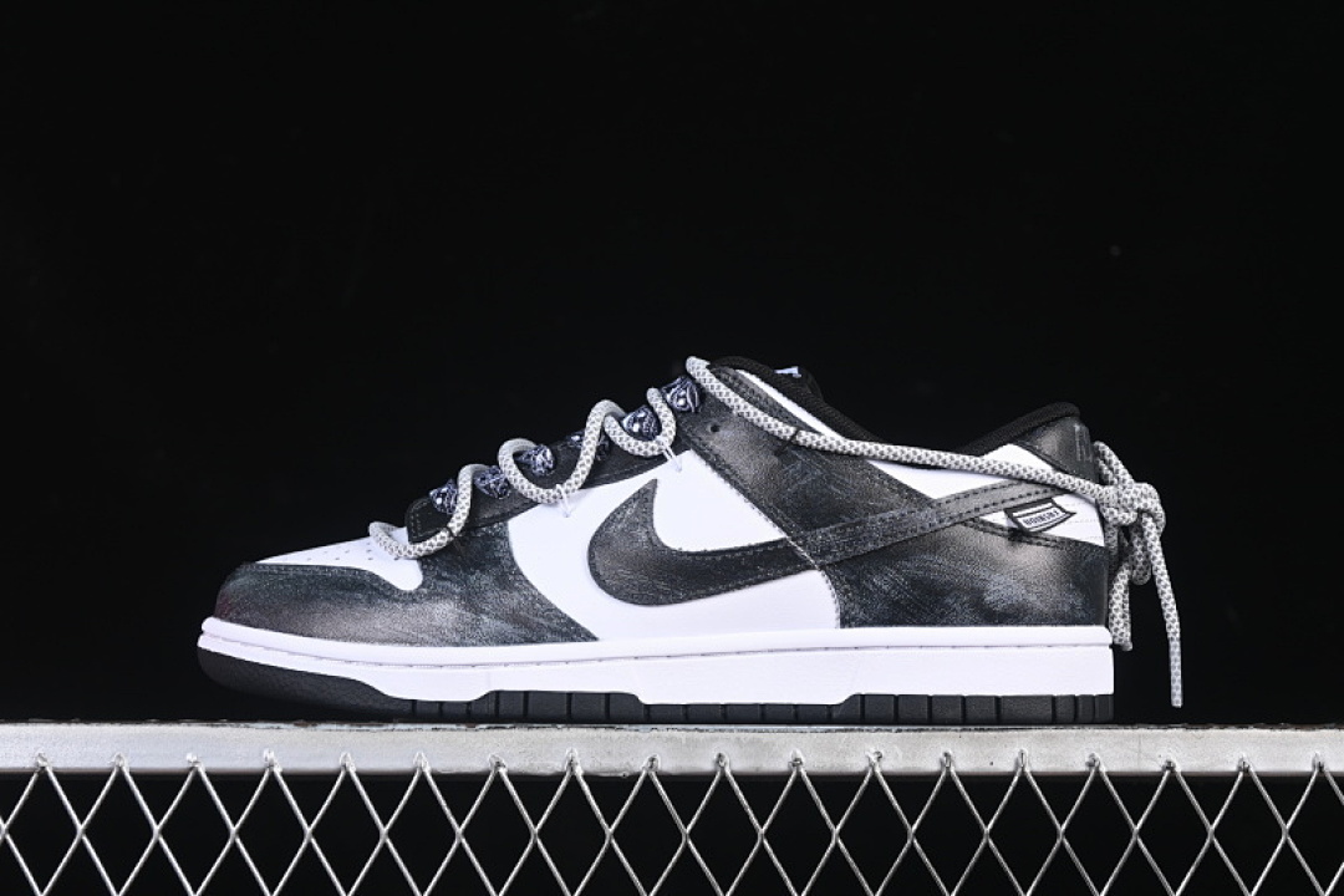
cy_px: 448
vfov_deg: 18.2
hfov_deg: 27.0
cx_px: 672
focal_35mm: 75
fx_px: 2800
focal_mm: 50
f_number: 6.3
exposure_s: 1/60
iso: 160
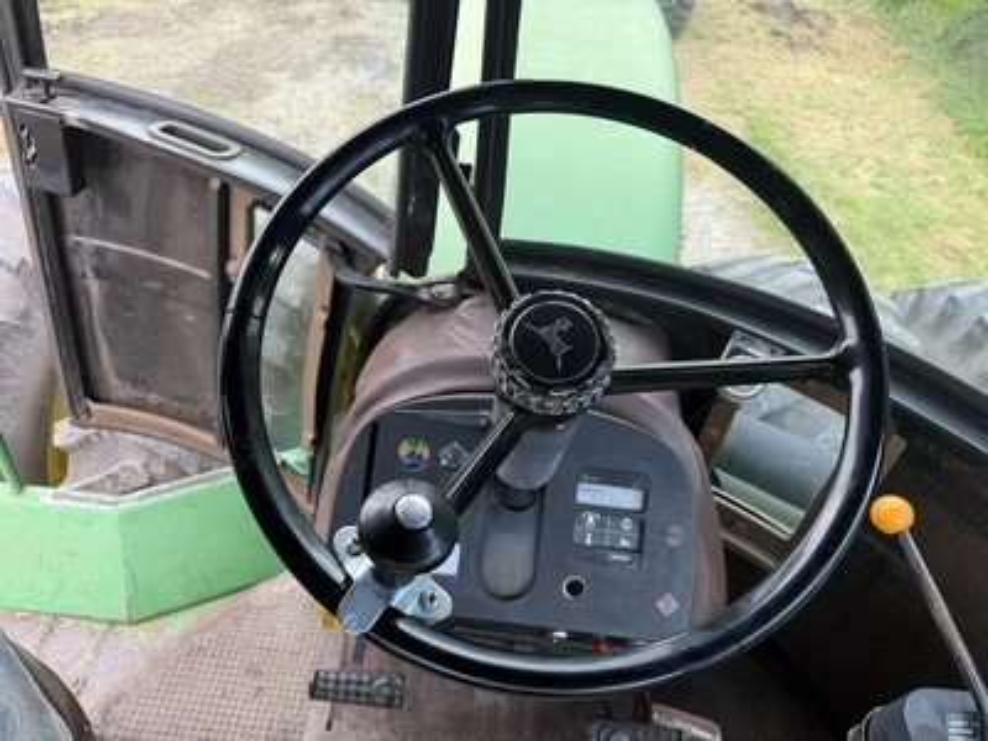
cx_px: 494
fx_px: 685
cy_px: 370
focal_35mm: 24
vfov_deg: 56.8
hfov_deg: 71.6
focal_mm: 6.76
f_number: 1.78
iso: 80
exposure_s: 1/307
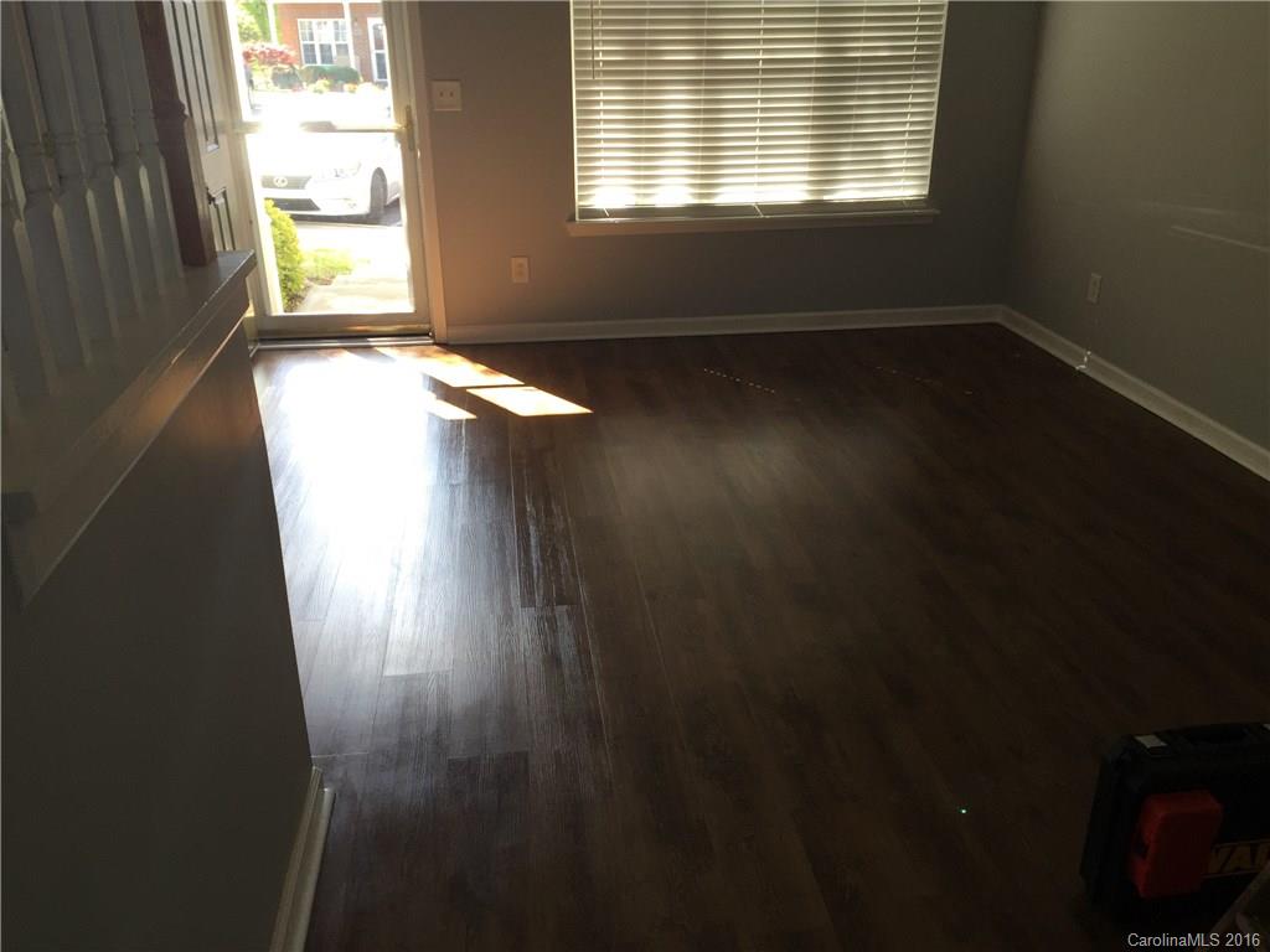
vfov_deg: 48.2
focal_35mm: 29
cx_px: 635
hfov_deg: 61.7
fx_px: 1064
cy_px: 476
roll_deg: +0.5
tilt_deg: -24.8
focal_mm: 4.15
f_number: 2.2
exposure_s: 1/120
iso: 40
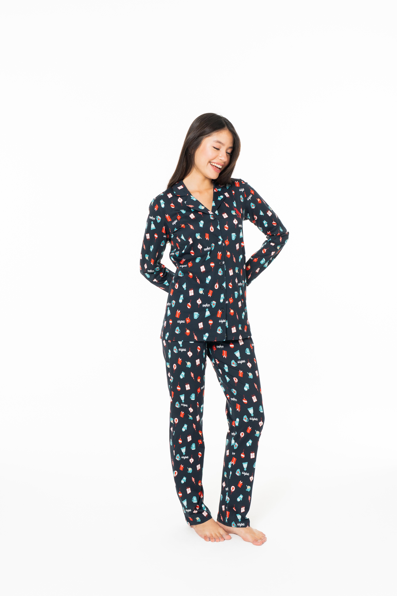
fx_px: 678
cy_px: 298
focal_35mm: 41
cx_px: 198
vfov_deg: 47.4
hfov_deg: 32.6
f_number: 8
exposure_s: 1/160
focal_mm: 41
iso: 200
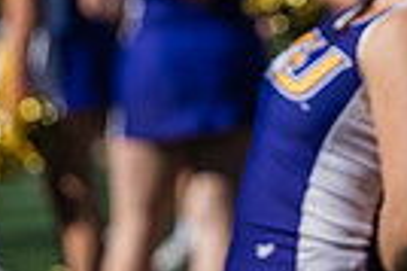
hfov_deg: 4.0
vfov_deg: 2.6
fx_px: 5860
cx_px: 592
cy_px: -90
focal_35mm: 519
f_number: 3.2
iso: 80
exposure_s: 1/1600
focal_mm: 120
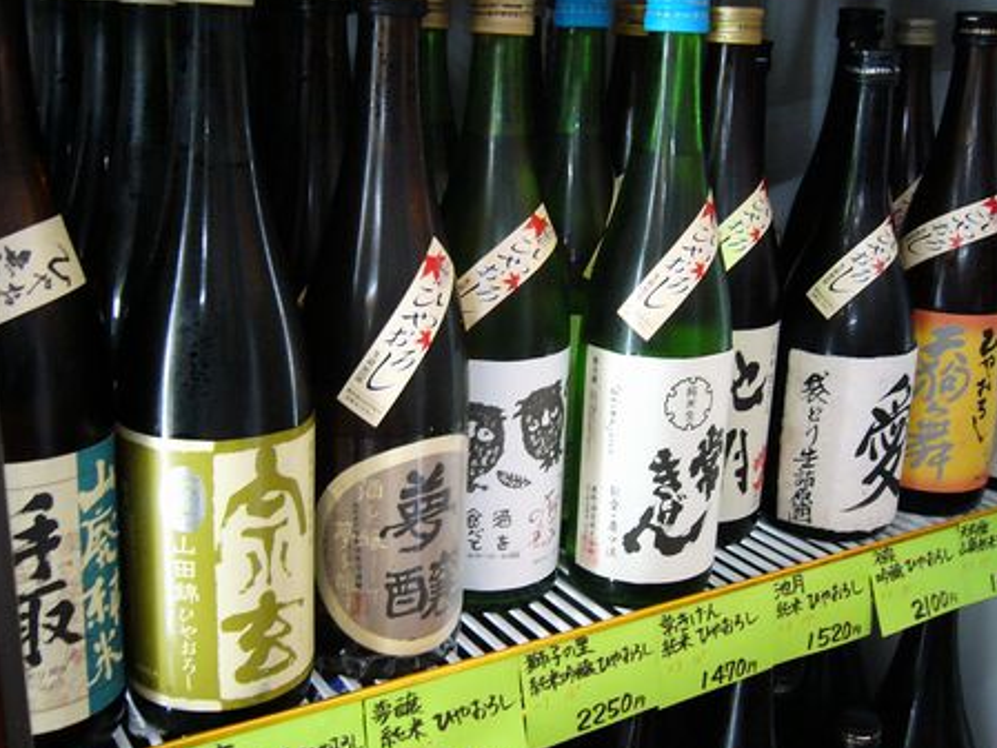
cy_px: 381
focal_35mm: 39
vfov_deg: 36.8
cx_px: 542
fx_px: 1124
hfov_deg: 47.8
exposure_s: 1/8
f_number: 2.8
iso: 200
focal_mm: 5.8
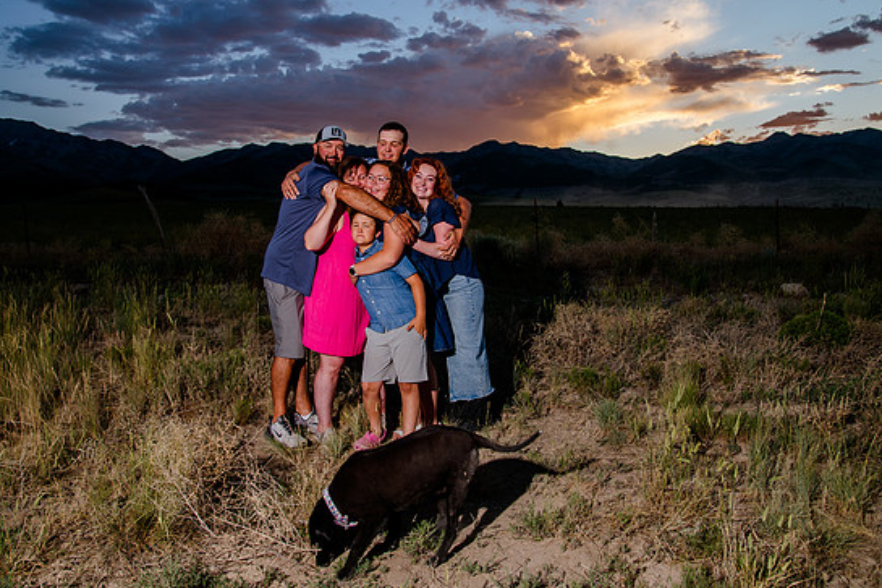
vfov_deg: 44.8
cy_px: 250
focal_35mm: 29
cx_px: 412
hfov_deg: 63.6
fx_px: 710
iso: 200
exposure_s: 1/250
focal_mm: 24
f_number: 5.6
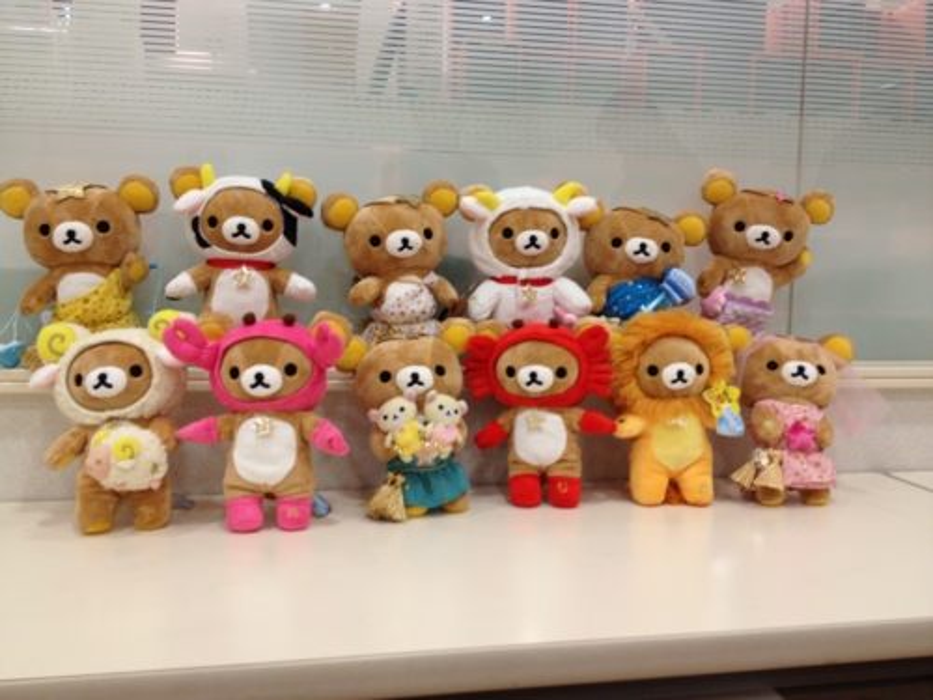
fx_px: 943
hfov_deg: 52.6
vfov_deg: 40.7
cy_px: 350
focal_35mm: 35
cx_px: 466
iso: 64
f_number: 2.4
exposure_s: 1/60
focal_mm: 4.28
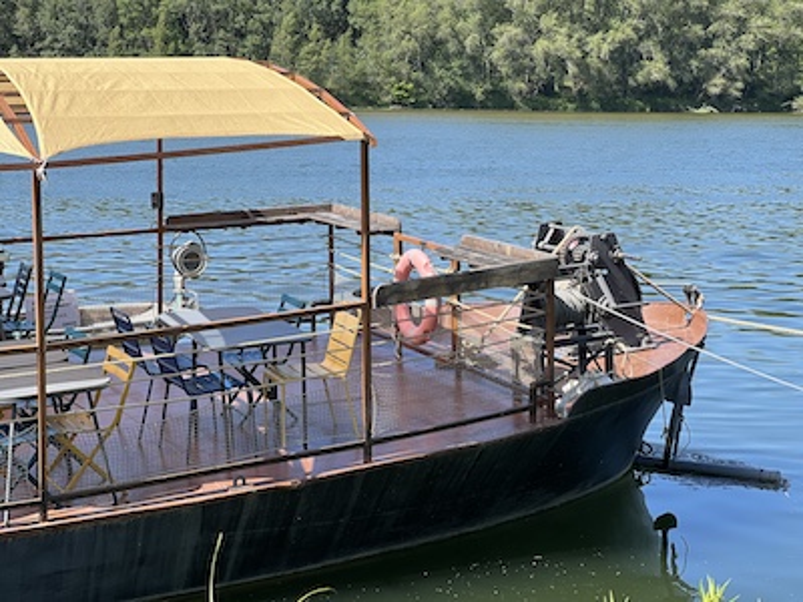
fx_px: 1786
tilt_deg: -6.4
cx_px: 402
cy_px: 301
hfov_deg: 25.3
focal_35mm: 77
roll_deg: -0.6
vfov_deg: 19.1
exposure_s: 1/187
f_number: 2.8
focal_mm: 9
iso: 25
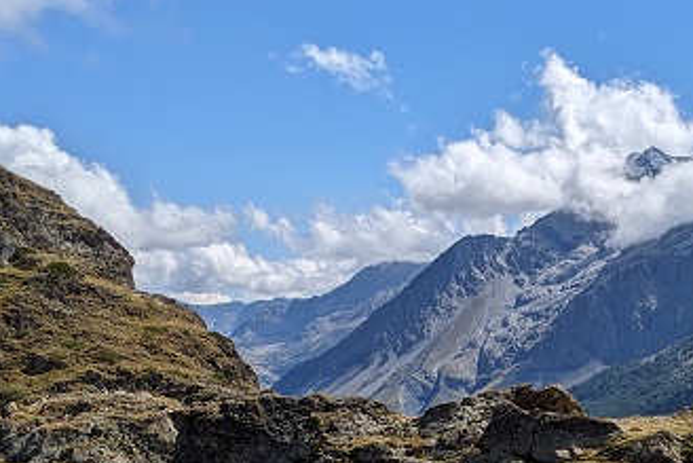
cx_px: 479
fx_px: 1329
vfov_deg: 19.2
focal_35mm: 69
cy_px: 464
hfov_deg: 29.0
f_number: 1.73
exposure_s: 1/4673
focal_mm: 4.38
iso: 45
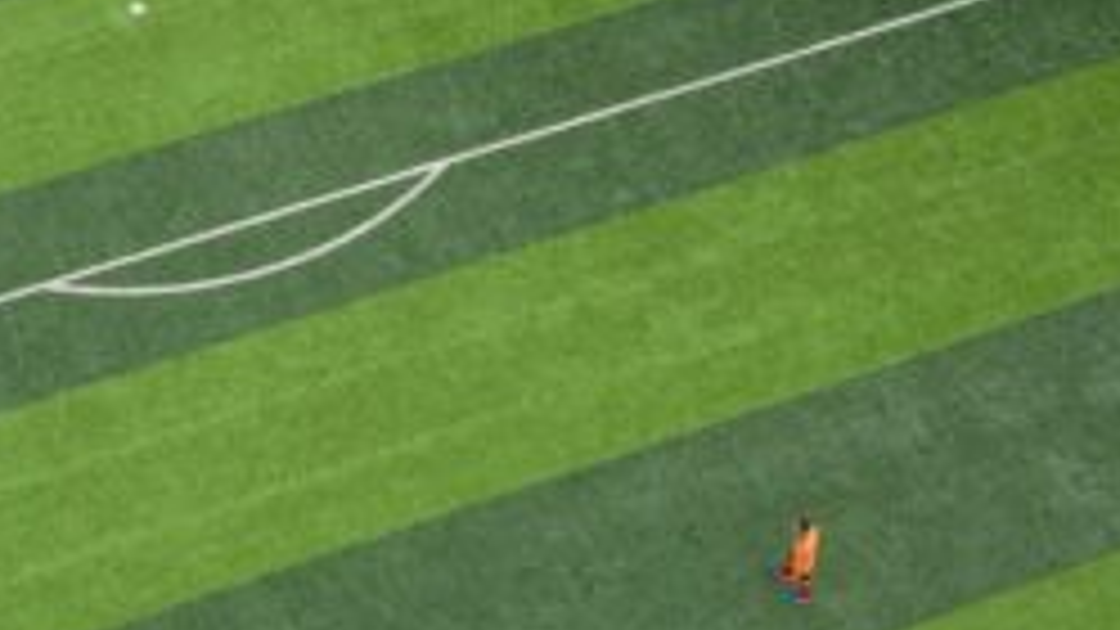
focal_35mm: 73
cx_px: 261
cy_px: 668
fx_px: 2168
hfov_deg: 28.5
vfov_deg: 16.1
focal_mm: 10.3
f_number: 6.3
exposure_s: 1/160
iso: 100
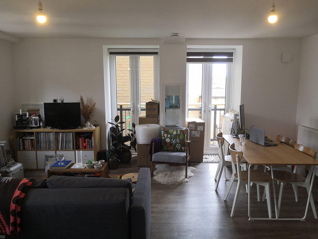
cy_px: 120
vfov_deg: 51.4
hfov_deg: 65.3
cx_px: 159
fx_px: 248
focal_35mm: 27
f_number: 1.8
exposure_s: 1/60
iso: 64
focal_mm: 3.95
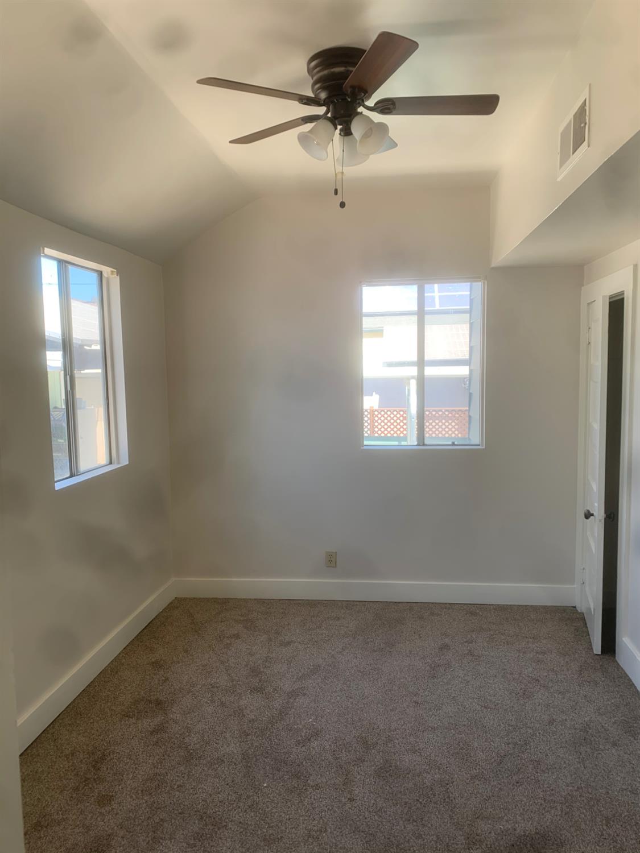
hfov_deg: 53.1
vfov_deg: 67.3
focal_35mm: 26
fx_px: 641
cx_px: 320
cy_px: 426
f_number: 1.8
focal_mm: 4.25
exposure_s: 1/122
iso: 25
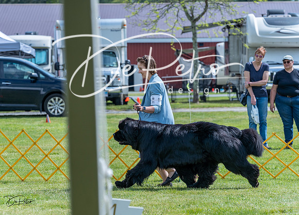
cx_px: 149
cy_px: 97
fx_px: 1374
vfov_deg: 8.9
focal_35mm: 161
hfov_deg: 12.4
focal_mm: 130
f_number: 5
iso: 400
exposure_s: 1/1600
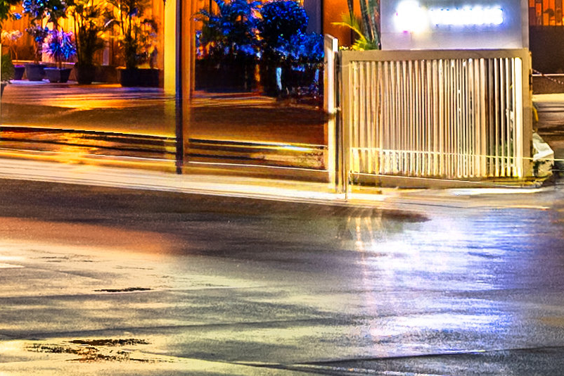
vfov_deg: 7.2
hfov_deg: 11.9
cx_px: 302
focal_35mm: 173
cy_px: -708
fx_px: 2709
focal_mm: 23
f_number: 8
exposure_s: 1/6
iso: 400
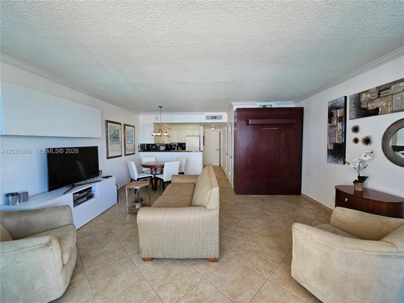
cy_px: 152
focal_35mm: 13
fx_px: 152
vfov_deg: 89.9
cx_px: 202
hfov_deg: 106.2
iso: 50
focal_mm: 2.2
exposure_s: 1/129
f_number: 2.2
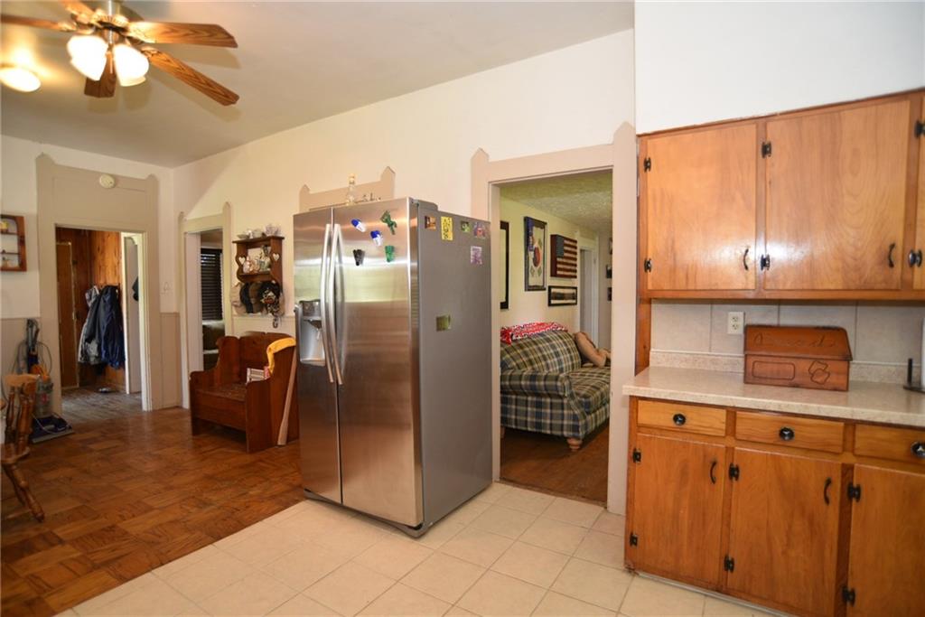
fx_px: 463
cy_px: 308
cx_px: 462
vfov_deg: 67.4
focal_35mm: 18
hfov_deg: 90.0
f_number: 3.5
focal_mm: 18
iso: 800
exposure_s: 1/60
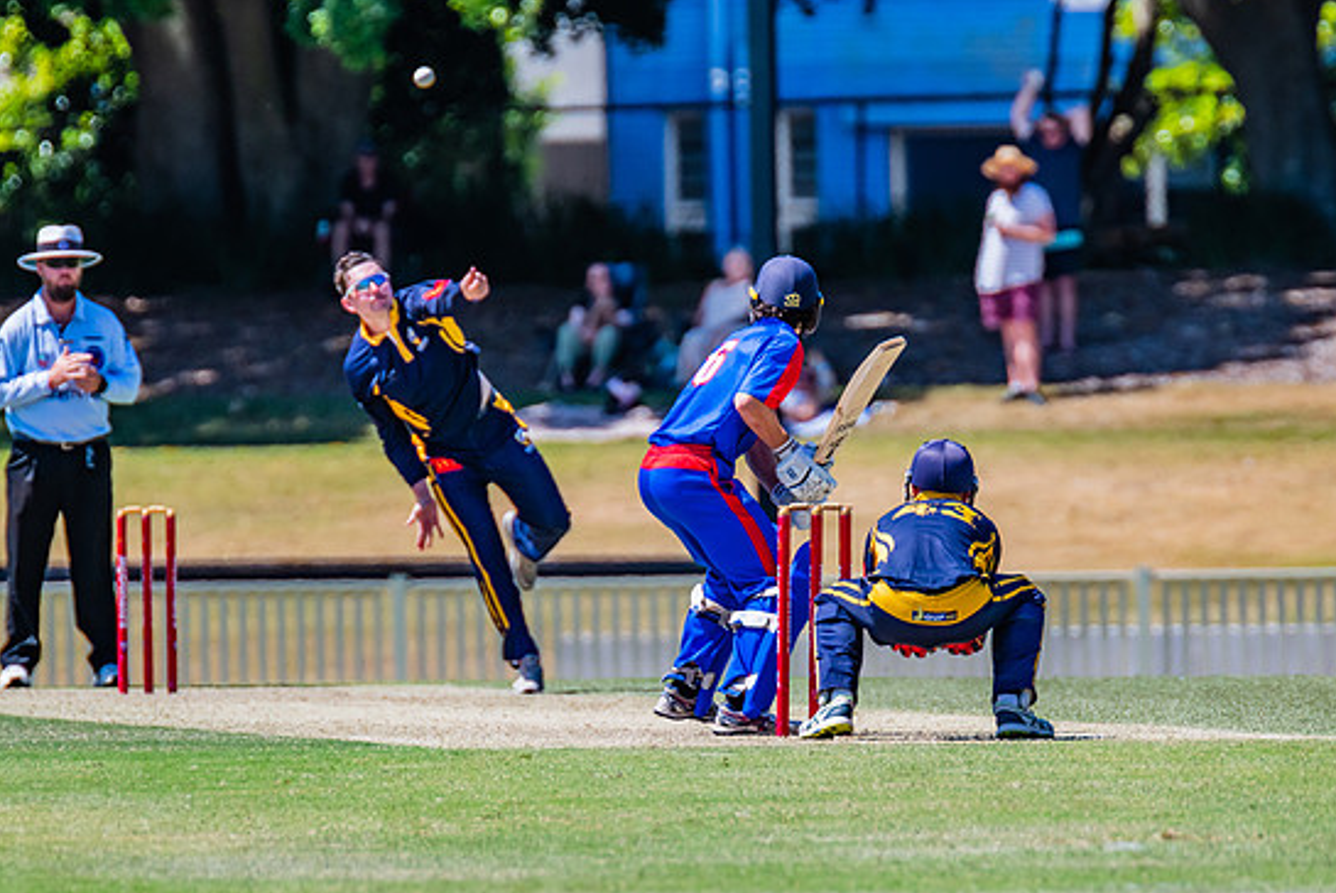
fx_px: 27141
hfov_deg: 2.8
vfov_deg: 1.9
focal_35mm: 731
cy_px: 471
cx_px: 728
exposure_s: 1/2000
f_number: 7.1
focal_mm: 600
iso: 640
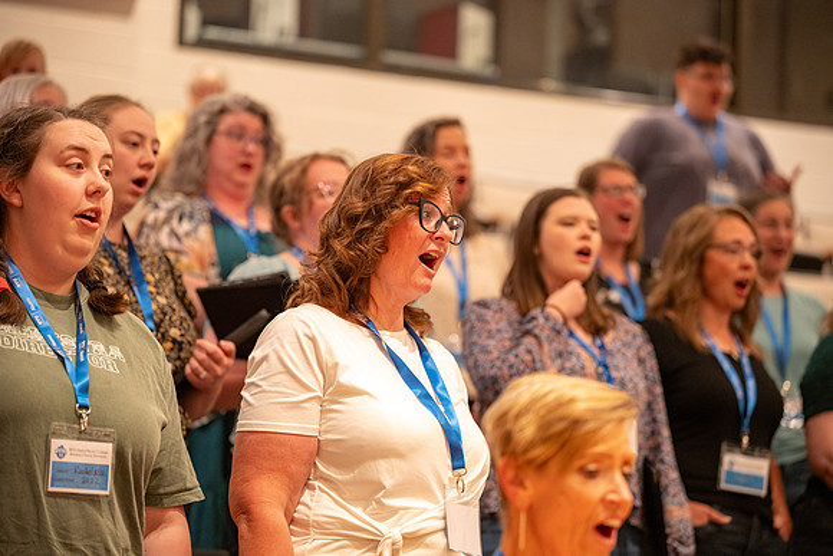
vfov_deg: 11.9
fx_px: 2661
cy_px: 278
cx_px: 416
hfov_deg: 17.8
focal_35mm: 115
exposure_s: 1/125
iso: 1250
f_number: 2.8
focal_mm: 115
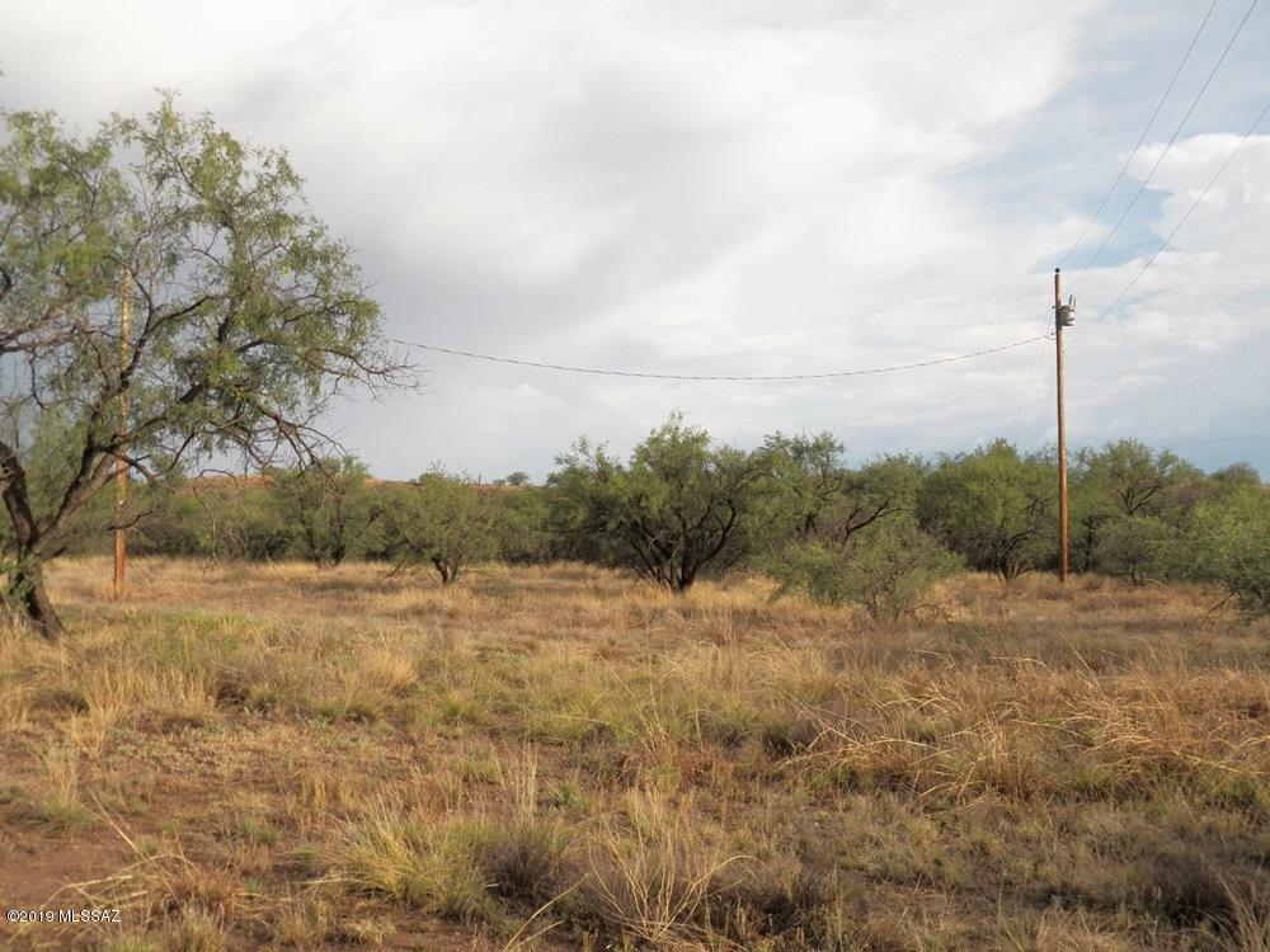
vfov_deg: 36.0
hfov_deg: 46.8
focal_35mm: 40
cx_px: 635
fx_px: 1468
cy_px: 476
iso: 125
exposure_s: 1/1250
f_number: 4
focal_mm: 7.1
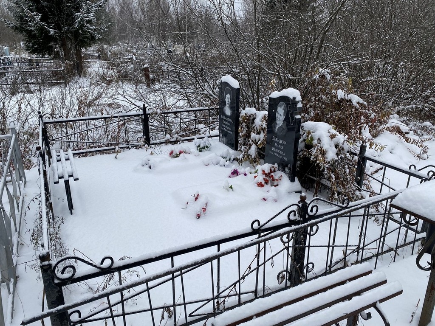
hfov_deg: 67.3
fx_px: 327
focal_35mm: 26
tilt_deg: -16.3
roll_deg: -2.4
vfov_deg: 53.1
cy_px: 163
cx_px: 218
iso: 32
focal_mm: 4.25
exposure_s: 1/493
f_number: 1.8
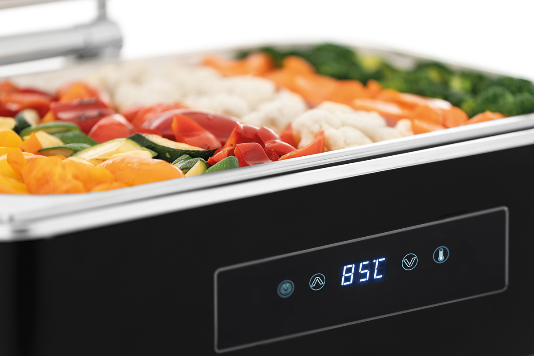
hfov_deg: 10.3
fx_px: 2966
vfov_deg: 6.9
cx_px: 267
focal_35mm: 200
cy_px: 178
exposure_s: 1/50
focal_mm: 200
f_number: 2.8
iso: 100
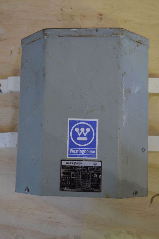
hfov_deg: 24.6
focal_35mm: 55
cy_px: 120
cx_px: 78
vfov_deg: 36.3
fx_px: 365
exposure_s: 1/15
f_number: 4.5
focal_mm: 34
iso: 400
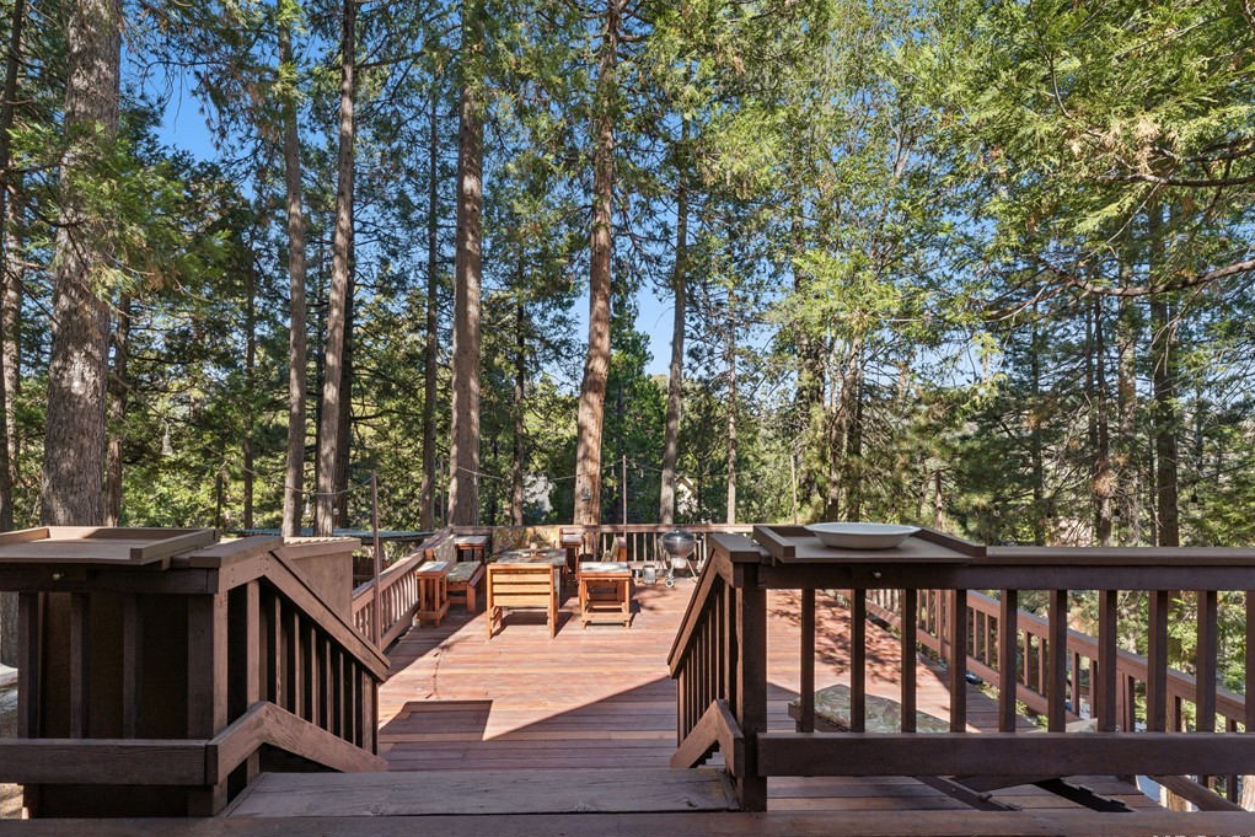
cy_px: 421
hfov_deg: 90.1
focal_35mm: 18
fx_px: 626
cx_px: 605
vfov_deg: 67.5
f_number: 13
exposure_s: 1/25
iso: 100
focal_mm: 16.9
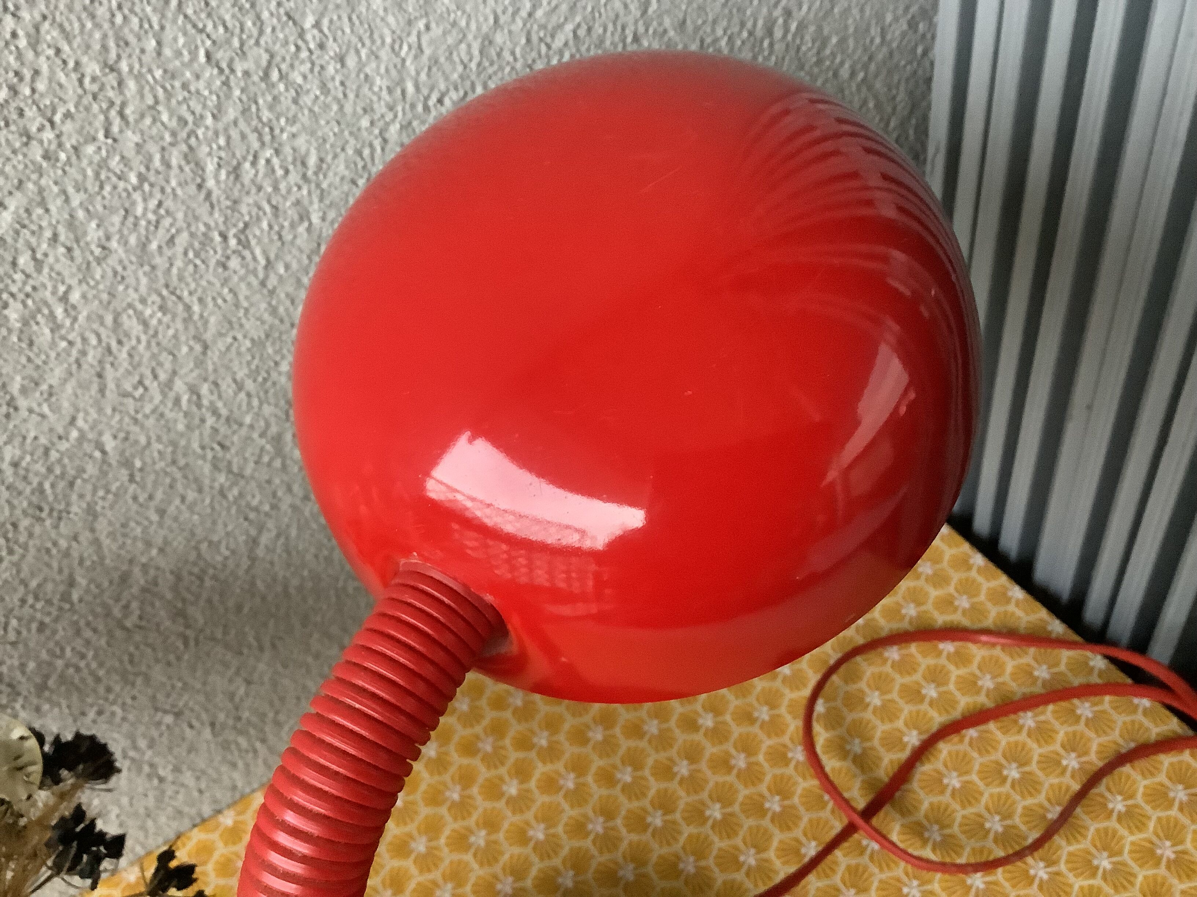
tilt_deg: -44.0
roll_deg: +8.8
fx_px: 1072
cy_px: 448
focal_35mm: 31
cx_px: 598
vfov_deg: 45.4
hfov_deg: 58.4
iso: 500
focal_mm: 3.3
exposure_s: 1/30
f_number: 2.4
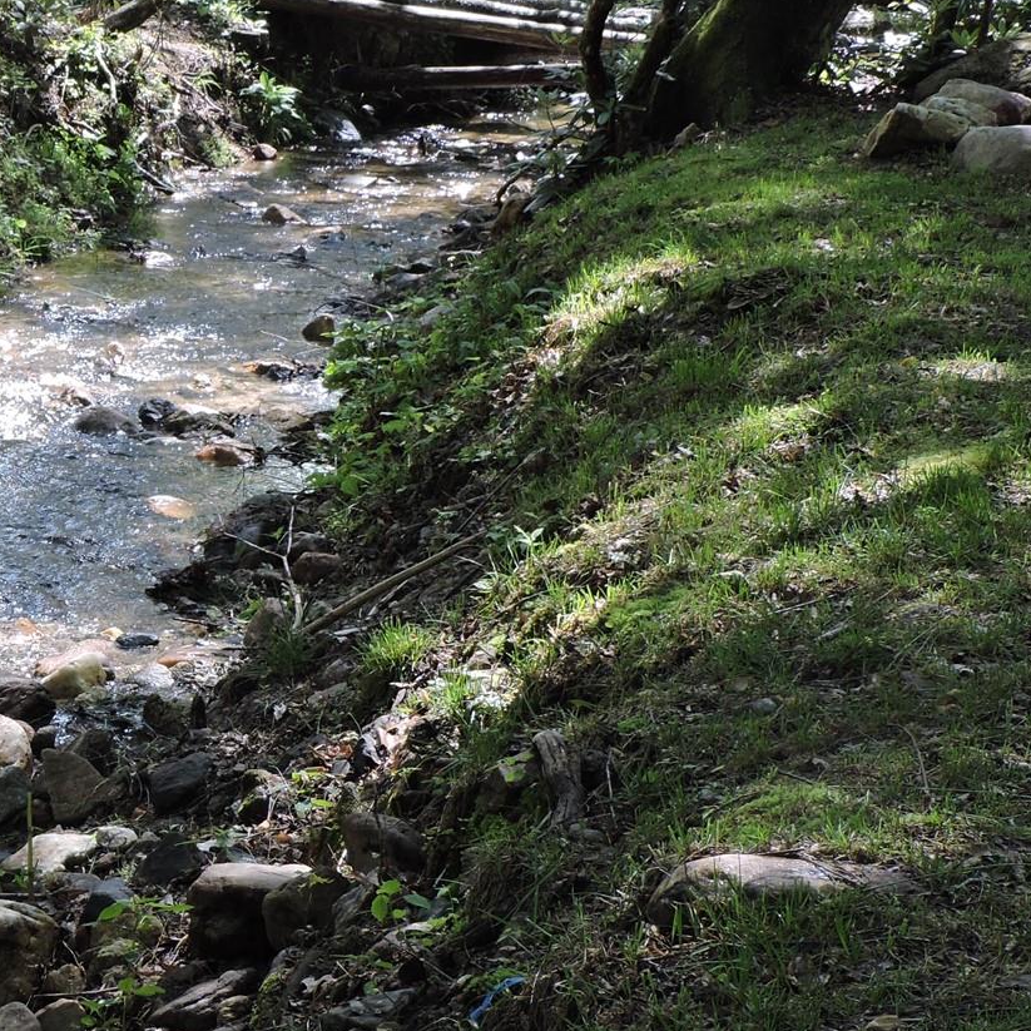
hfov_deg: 18.9
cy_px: 554
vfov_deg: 19.7
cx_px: -124
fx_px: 2965
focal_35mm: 88
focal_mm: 7.1
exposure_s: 1/125
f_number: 3.3
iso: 100
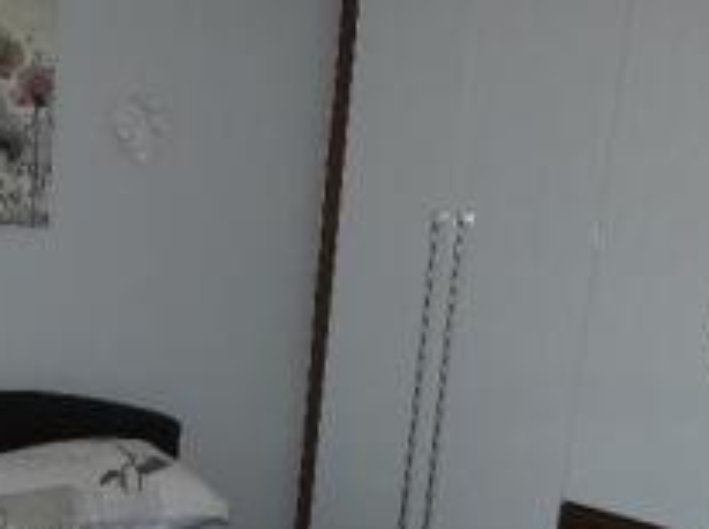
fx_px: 1165
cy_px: 479
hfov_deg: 33.0
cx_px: 157
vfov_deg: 24.8
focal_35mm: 57
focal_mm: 3.6
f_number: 2.8
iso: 80
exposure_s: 1/60
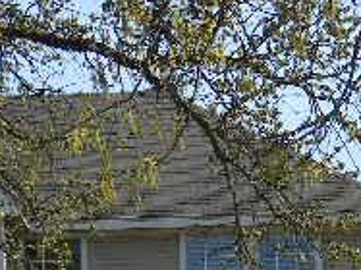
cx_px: 220
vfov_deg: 7.7
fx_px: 2001
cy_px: 274
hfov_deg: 10.3
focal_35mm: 192
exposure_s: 1/548
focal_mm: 10.1
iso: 80
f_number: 4.1
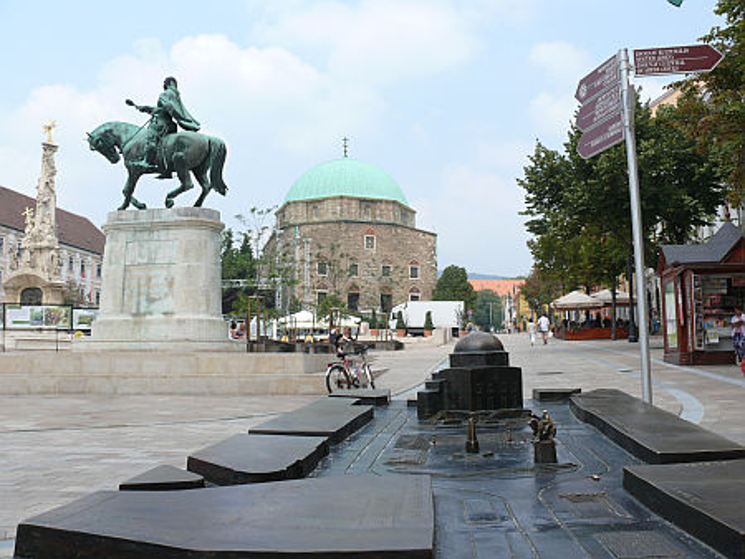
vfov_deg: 40.7
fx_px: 754
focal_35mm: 35
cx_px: 372
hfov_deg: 52.6
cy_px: 280
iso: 100
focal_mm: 7.4
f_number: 5.6
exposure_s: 1/500
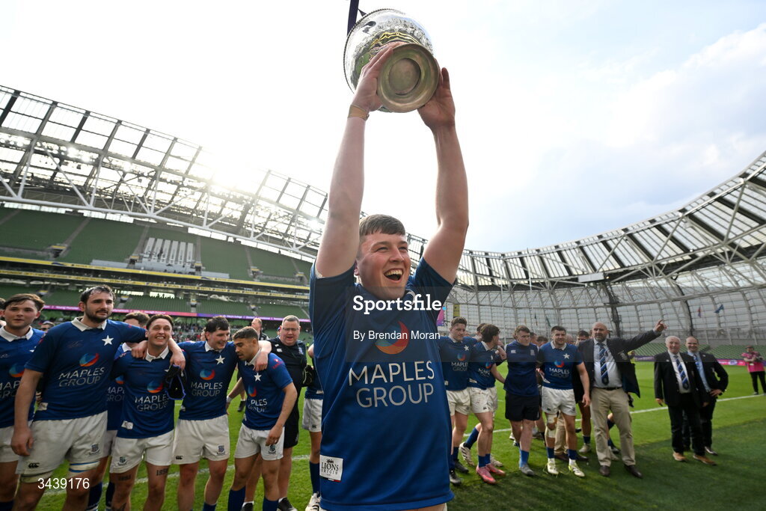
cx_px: 383
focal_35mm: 17
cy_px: 256
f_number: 4.5
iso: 800
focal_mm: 17
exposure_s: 1/2000
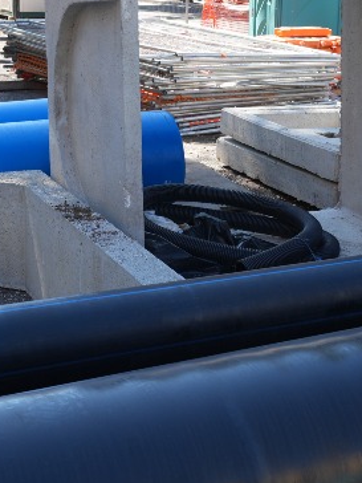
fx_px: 1060
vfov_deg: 25.3
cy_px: 106
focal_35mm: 76
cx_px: 206
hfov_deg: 19.4
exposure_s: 1/200
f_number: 4.5
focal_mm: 16
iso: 100
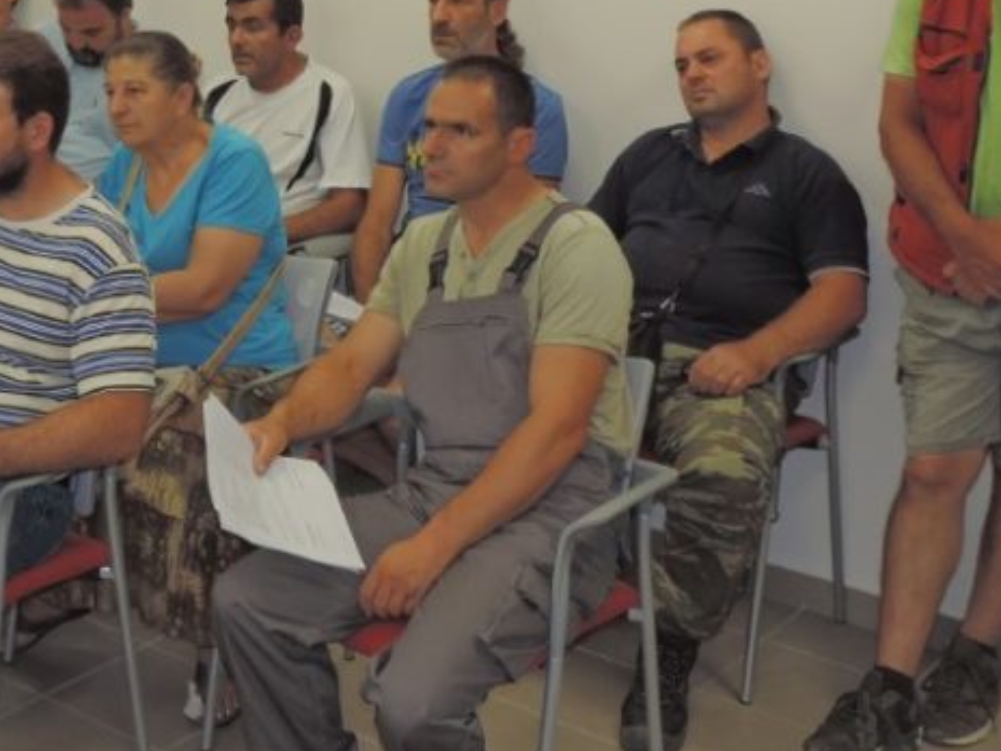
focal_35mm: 64
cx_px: 129
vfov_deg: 22.0
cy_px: -25
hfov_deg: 29.2
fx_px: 1851
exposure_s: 1/40
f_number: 3.1
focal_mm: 5.3
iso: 125
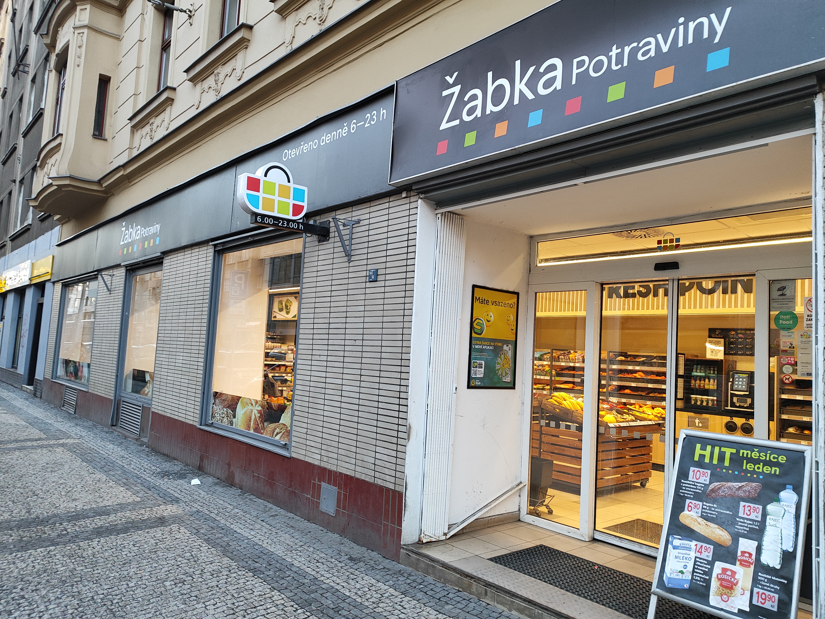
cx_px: 412
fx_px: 572
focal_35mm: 24
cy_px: 310
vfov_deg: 56.8
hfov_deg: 71.6
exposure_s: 1/100
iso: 375
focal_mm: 5.89
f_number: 1.89
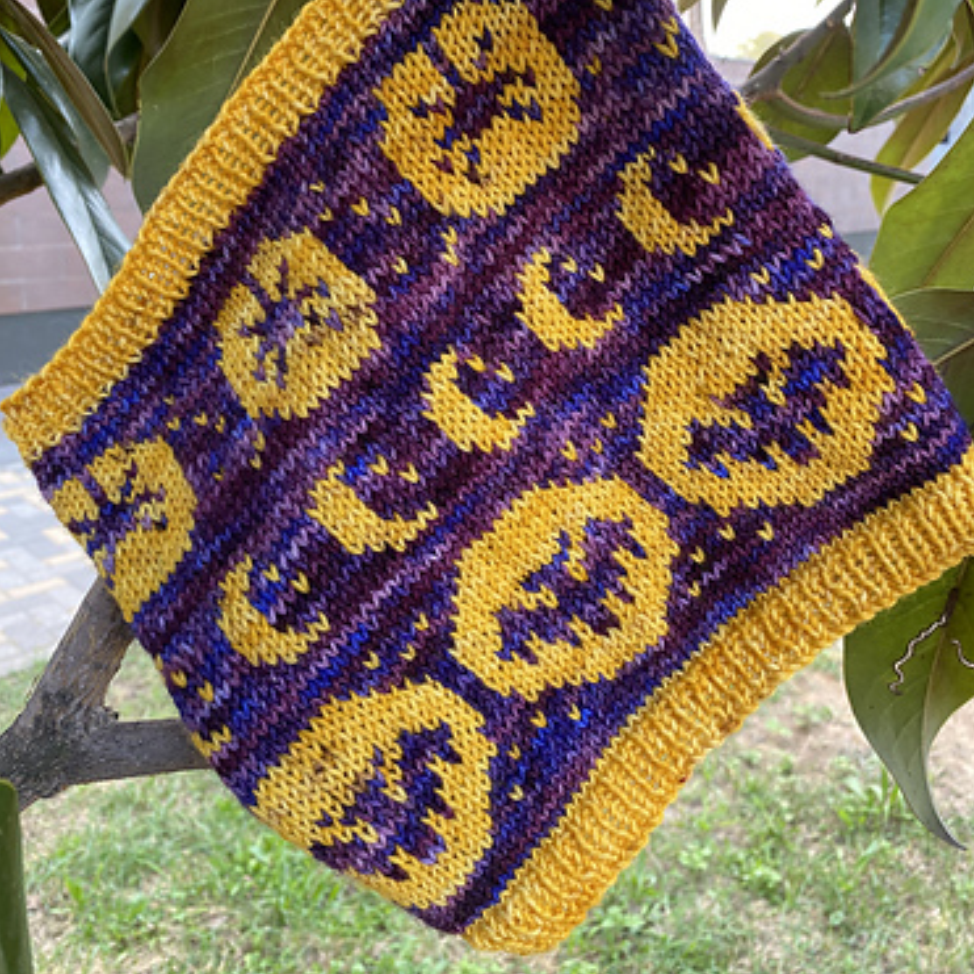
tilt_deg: -11.4
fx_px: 987
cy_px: 375
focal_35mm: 31
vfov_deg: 52.1
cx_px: 487
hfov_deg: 52.5
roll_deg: -0.2
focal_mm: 4.25
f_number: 1.8
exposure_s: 1/121
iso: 64
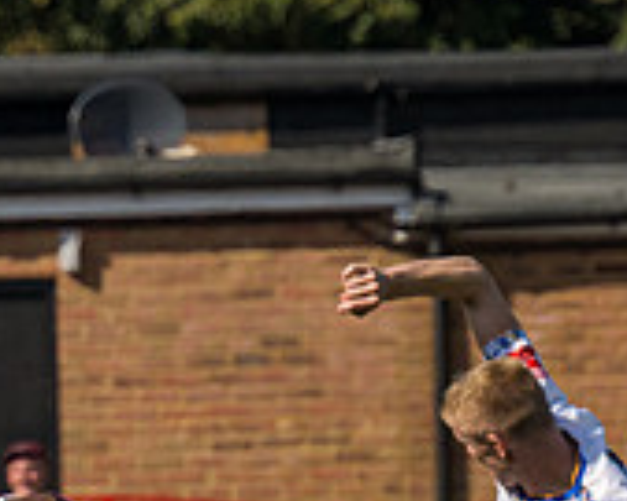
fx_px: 24240
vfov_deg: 1.2
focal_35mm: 1307
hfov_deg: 1.5
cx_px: -320
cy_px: 451
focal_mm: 230
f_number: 4.5
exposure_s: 1/3200
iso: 200
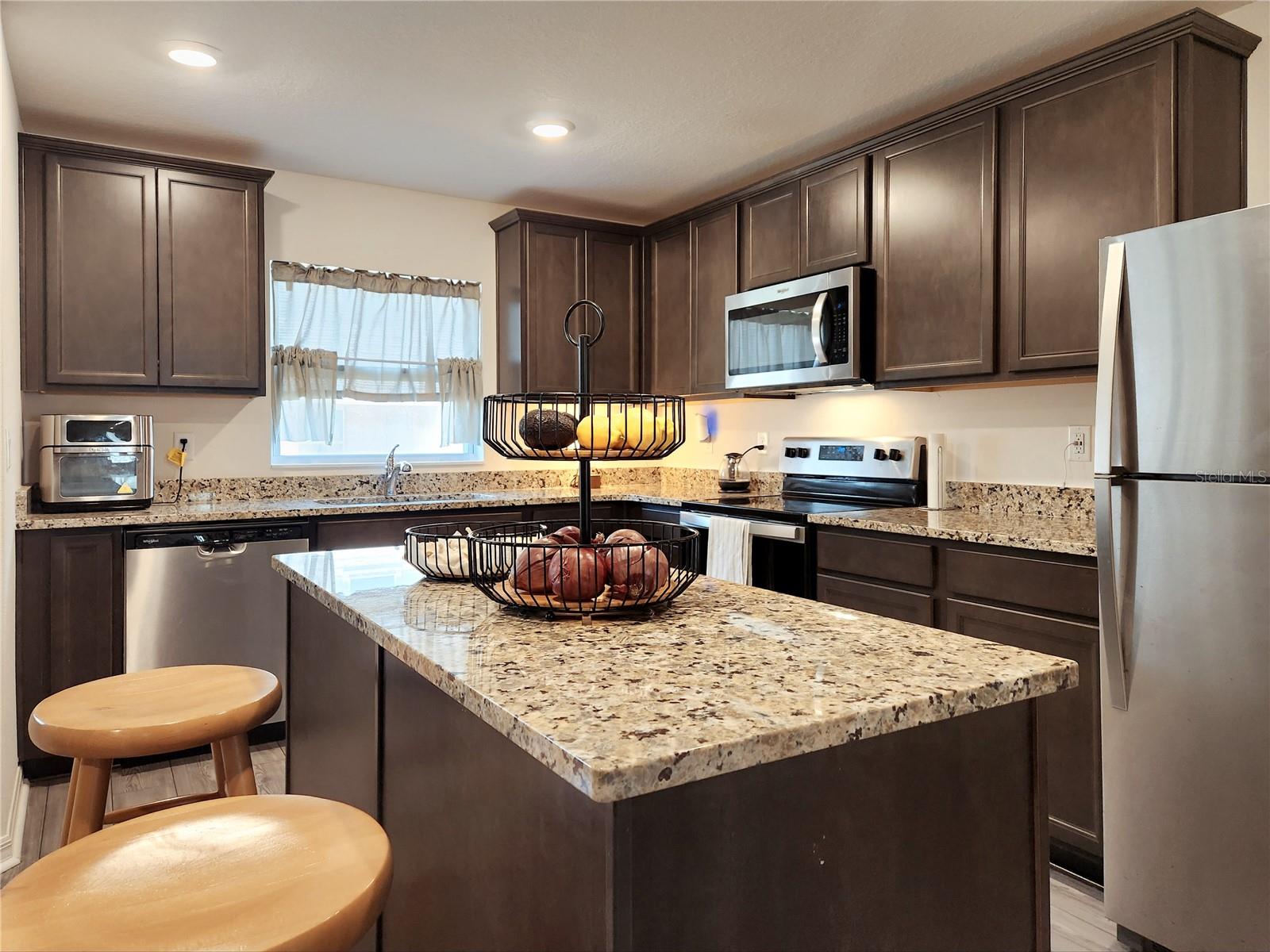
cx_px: 635
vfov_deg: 58.9
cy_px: 476
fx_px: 844
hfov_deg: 73.9
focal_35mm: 23
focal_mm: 5.4
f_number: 1.8
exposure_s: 1/120
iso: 250
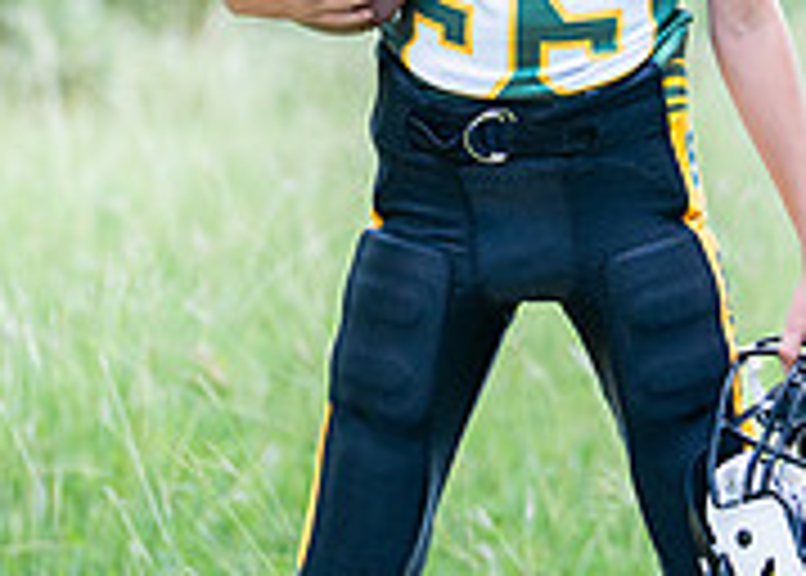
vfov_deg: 7.1
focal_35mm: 202
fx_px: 4626
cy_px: 11
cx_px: 546
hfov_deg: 9.9
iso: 320
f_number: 1.2
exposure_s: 1/1250
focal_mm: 50
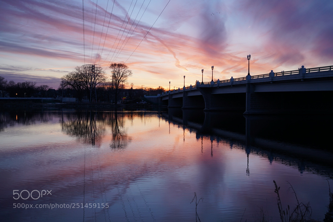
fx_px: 352
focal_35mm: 38
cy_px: 111
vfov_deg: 35.1
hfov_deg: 50.7
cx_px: 166
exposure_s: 1/60
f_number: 4.5
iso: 100
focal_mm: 38
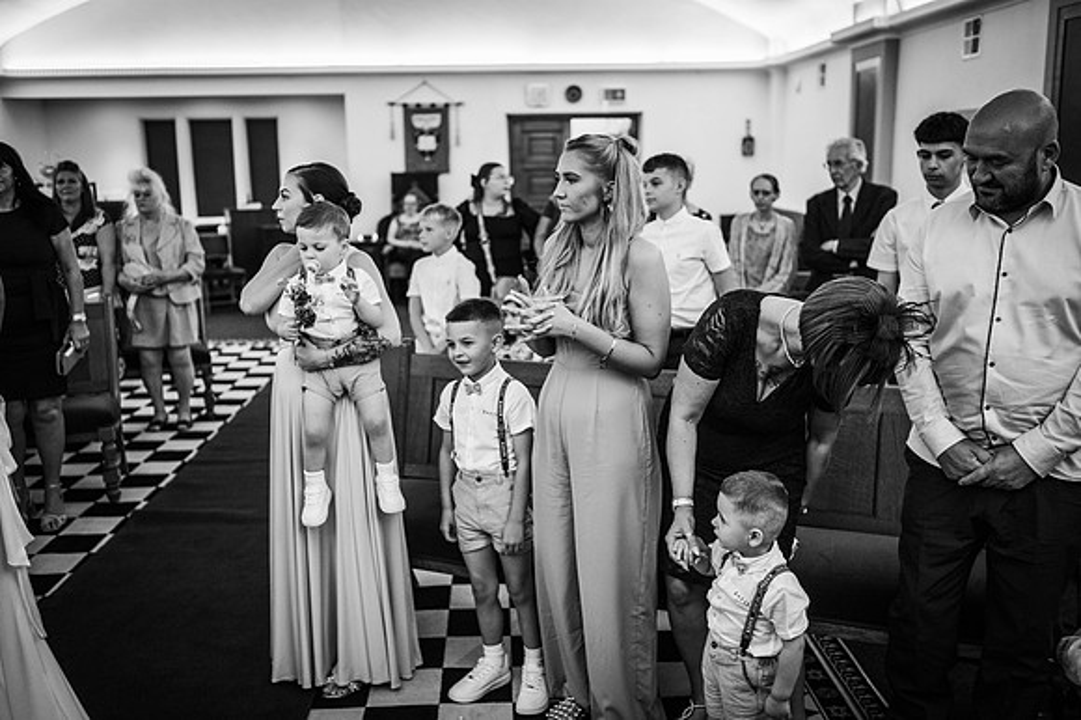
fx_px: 1050
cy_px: 360
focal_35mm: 35
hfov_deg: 54.5
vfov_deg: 37.8
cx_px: 540
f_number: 1.8
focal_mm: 35
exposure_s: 1/200
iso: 1000
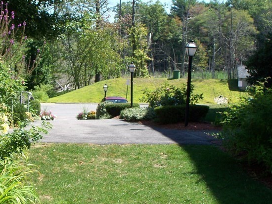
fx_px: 527
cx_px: 59
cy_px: 110
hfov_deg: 28.4
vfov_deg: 21.9
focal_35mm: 67
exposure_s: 1/500
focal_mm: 7.54
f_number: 2.8
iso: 64
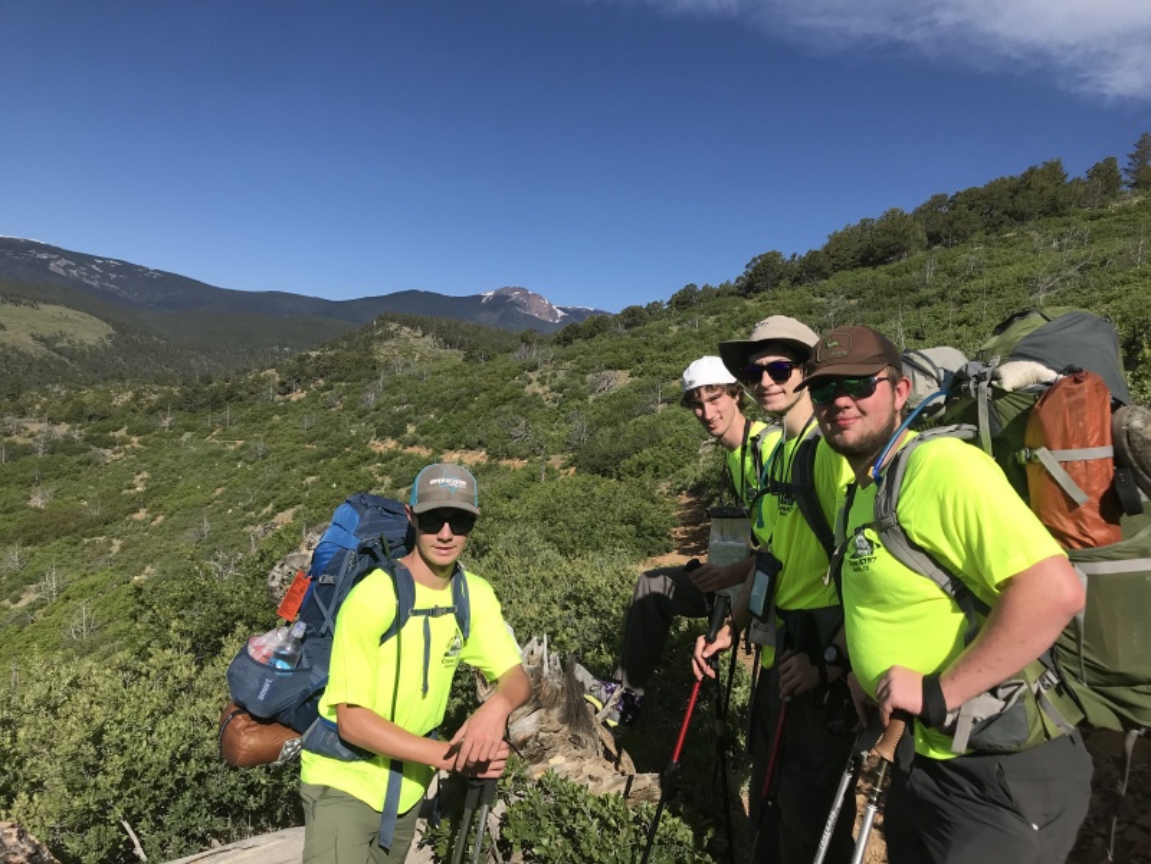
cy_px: 432
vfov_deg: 49.7
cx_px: 576
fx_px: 931
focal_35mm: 28
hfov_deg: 63.4
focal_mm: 3.99
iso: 20
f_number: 1.8
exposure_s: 1/3195
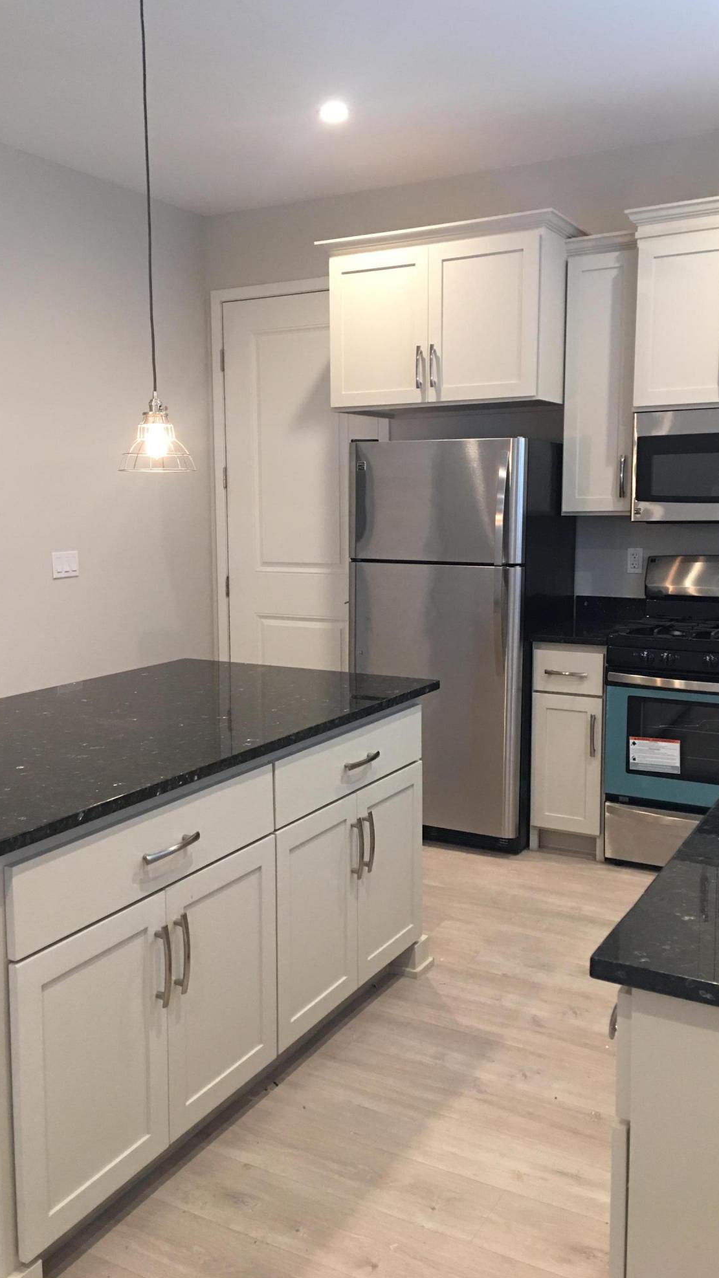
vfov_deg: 61.0
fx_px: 1085
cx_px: 333
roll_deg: +0.6
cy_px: 636
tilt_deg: -4.8
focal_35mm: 32
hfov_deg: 36.7
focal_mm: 4.15
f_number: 2.2
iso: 80
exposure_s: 1/15
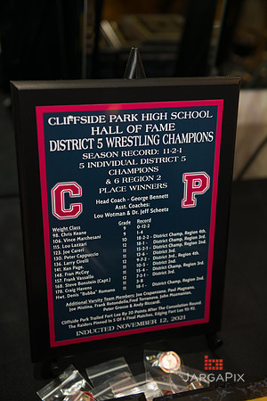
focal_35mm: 45
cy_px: 200
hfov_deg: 29.9
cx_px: 134
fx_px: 501
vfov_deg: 43.6
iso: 400
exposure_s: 1/200
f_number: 3.2
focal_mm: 45
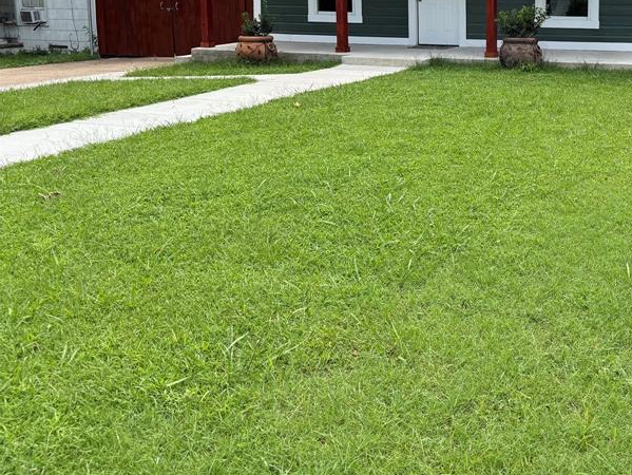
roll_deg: -0.5
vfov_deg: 33.9
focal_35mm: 41
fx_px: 749
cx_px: 539
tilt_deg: -7.1
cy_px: 79
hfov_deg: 42.8
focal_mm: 6.76
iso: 100
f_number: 1.78
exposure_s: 1/3759
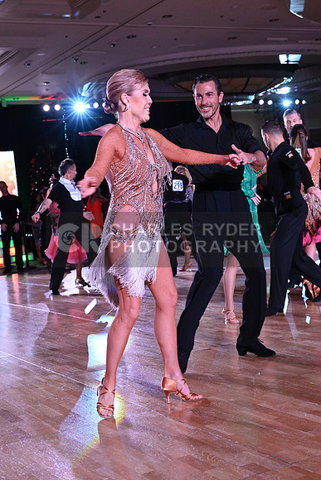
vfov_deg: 36.2
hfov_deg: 24.6
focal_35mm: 55
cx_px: 160
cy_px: 240
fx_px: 735
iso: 5000
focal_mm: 55
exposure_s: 1/320
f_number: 6.3
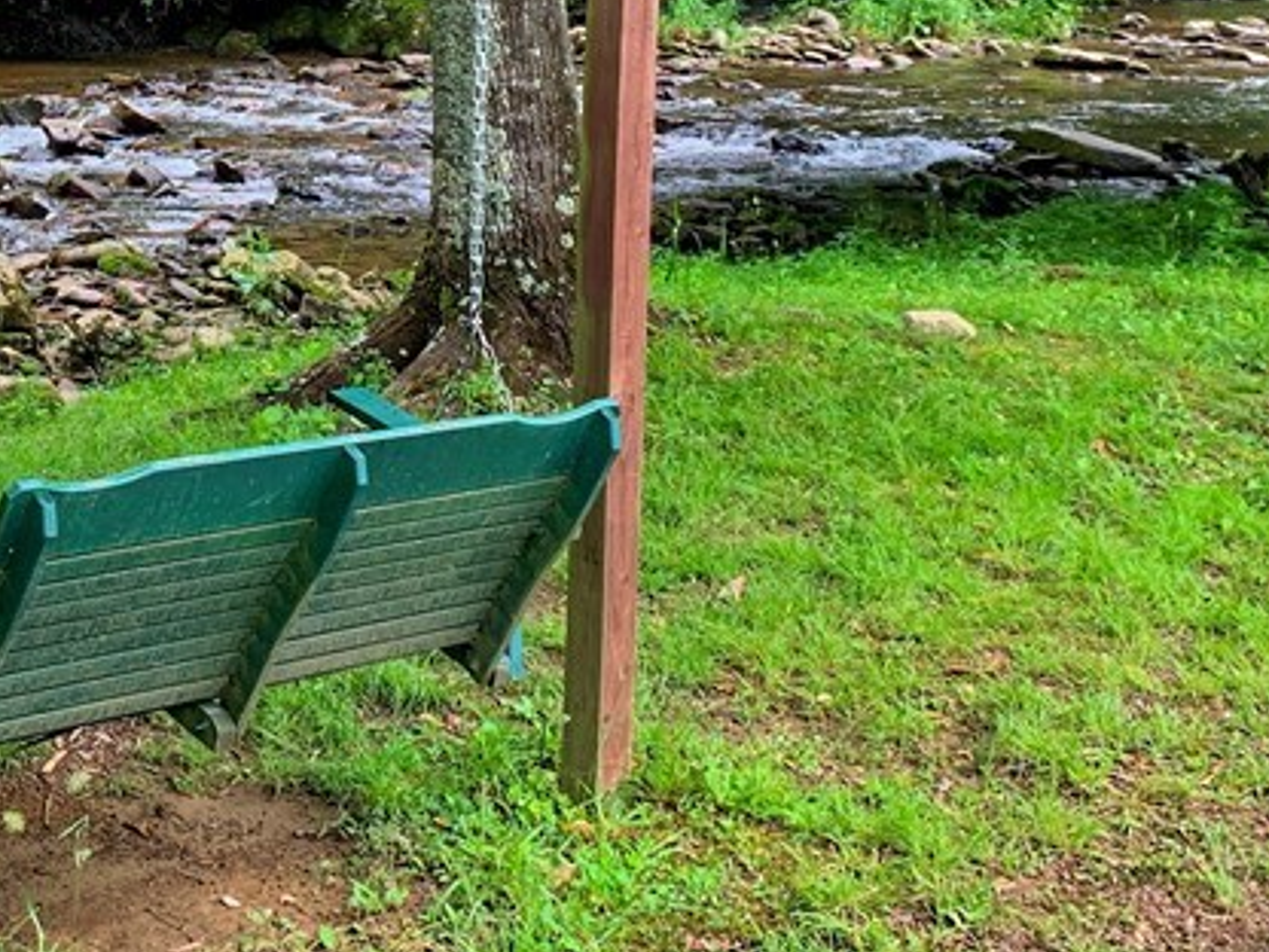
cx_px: -3
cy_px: -70
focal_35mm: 64
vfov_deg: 21.8
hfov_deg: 28.4
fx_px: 2346
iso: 50
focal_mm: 4.25
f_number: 1.8
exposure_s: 1/121
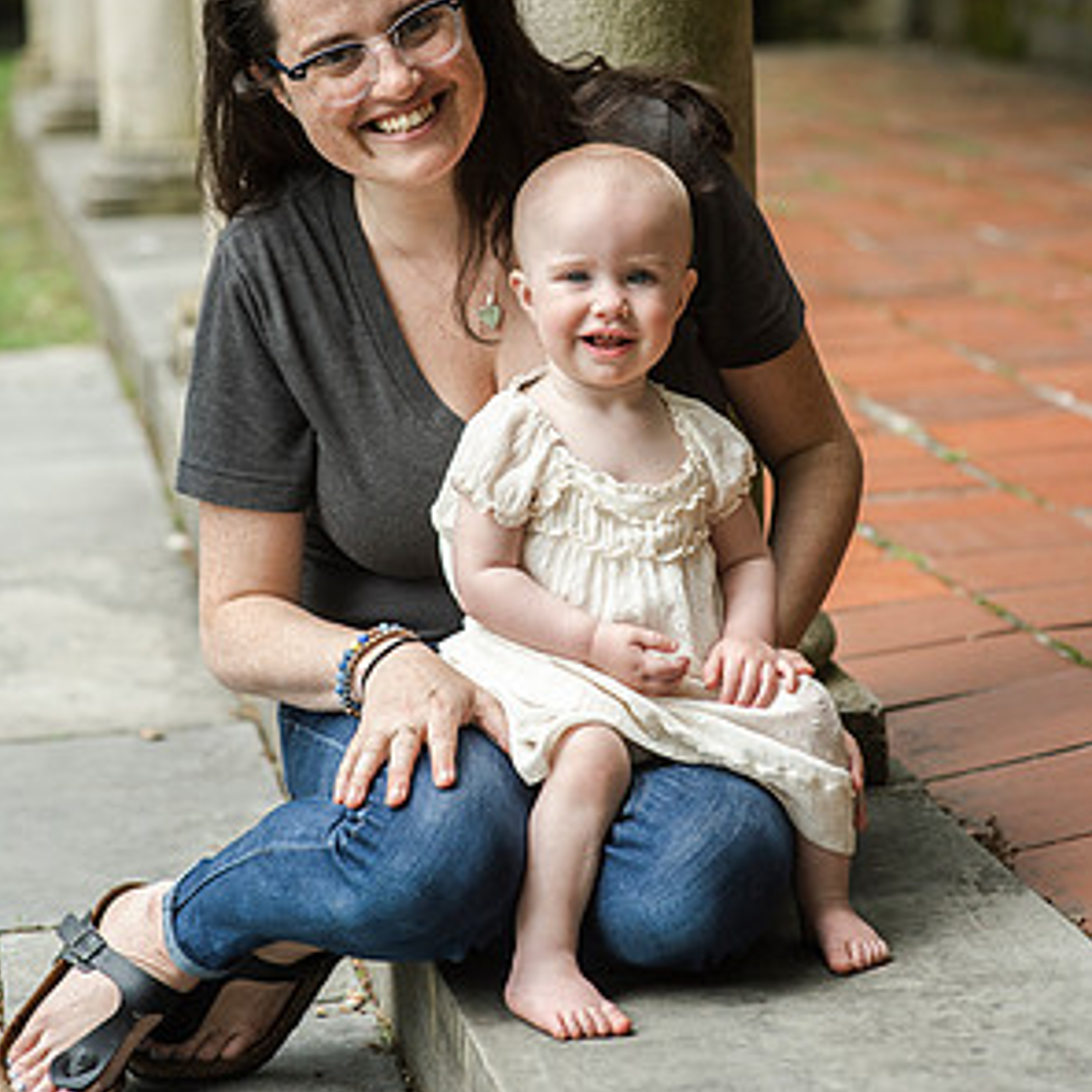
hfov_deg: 15.8
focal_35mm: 110
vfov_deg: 15.8
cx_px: 546
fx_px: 3926
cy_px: 314
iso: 800
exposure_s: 1/2000
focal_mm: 85
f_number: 4
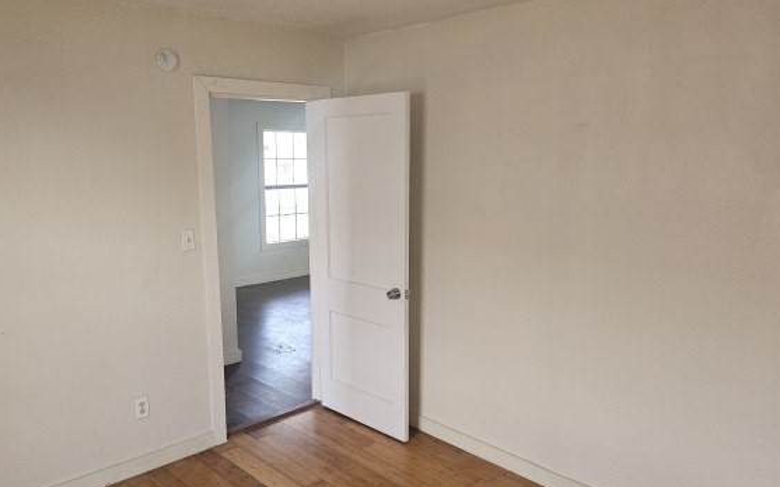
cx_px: 351
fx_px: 595
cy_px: 267
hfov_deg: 66.3
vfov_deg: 44.5
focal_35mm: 28
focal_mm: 6.3
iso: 100
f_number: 1.7
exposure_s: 1/60
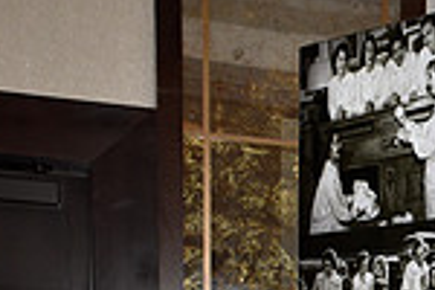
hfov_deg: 15.3
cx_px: 821
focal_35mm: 112
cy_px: 532
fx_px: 1353
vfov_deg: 11.3
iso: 1600
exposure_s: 1/60
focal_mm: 29
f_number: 8
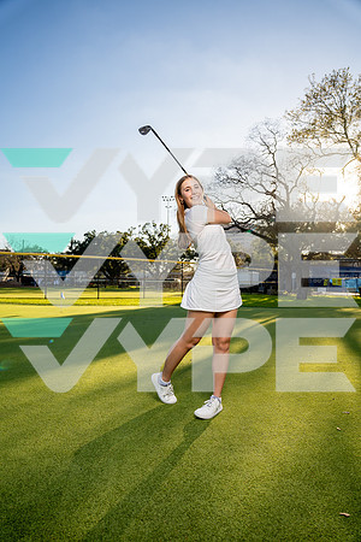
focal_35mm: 24
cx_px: 180
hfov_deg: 53.1
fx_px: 361
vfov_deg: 73.7
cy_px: 271
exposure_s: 1/800
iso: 100
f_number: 4
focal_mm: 24
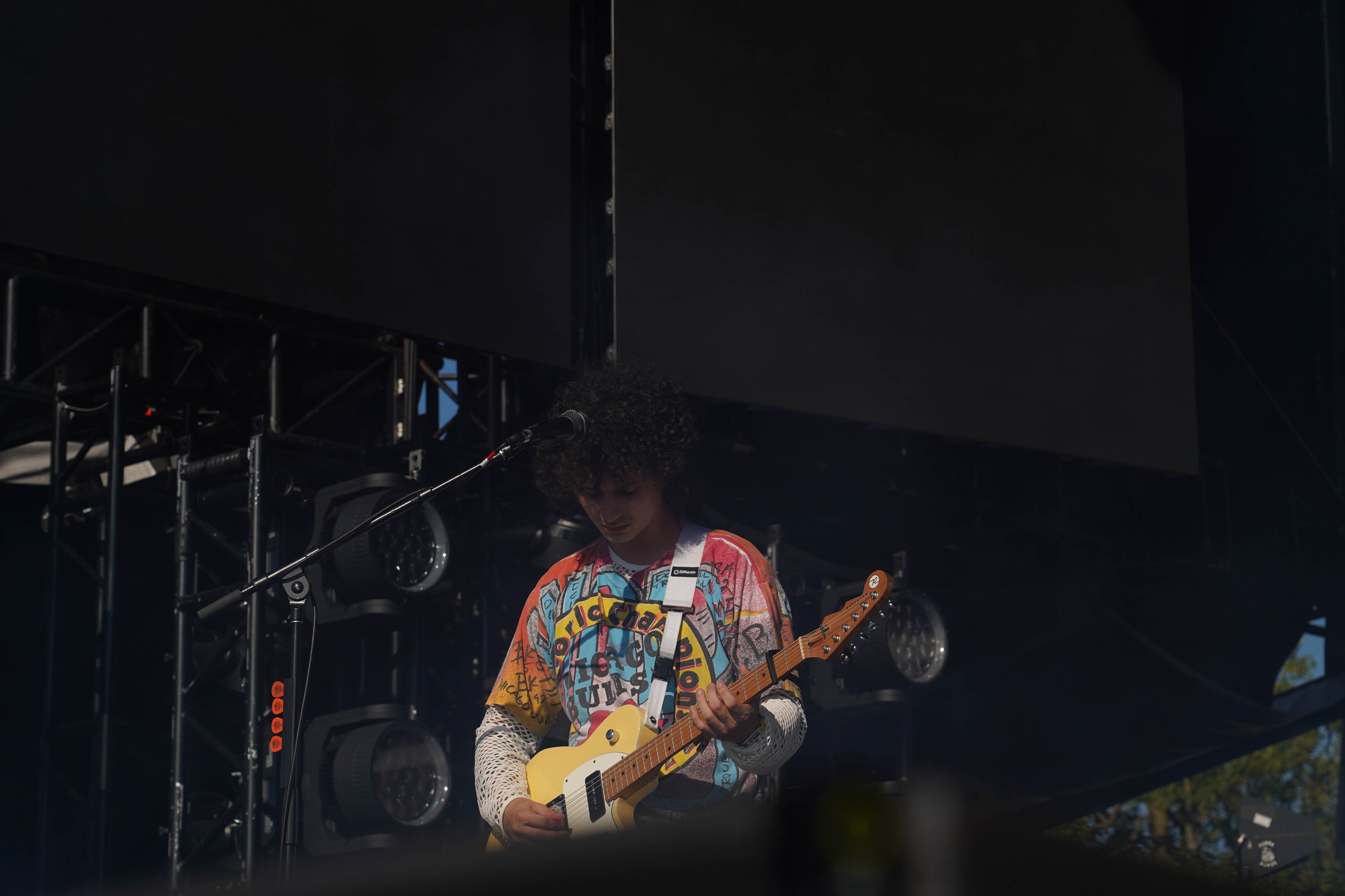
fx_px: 3923
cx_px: 672
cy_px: 448
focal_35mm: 105
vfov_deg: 13.0
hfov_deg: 19.5
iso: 100
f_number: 8
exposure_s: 1/640
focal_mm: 105
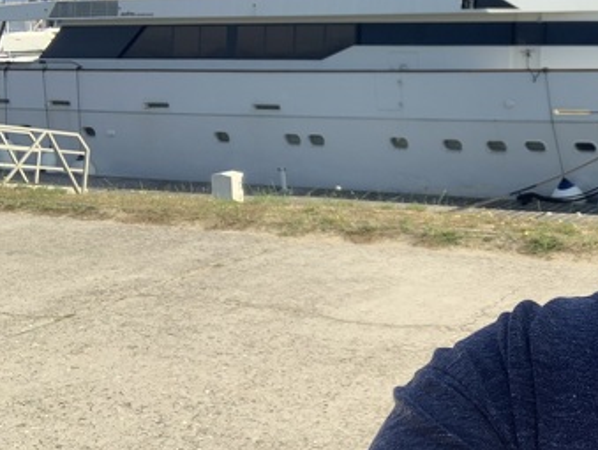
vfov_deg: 22.2
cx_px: 589
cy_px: 137
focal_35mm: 66
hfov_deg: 27.7
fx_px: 1141
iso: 16
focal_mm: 2.87
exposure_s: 1/548
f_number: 2.2
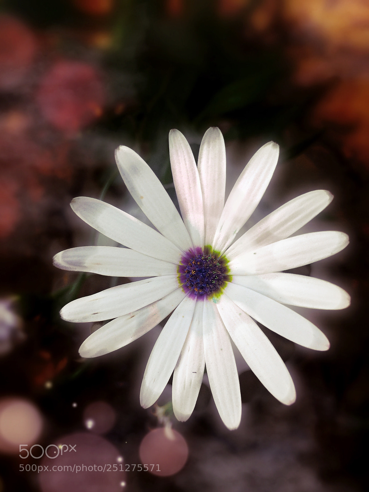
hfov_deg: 48.2
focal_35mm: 29
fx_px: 412
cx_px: 184
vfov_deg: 61.7
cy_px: 246
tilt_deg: -61.8
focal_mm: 4.15
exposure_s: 1/284
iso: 32
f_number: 2.2
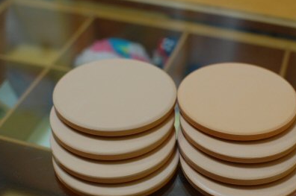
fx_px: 522
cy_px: 116
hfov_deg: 31.6
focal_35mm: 64
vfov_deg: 21.3
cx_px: 161
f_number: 3.2
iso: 400
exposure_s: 1/40
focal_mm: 35
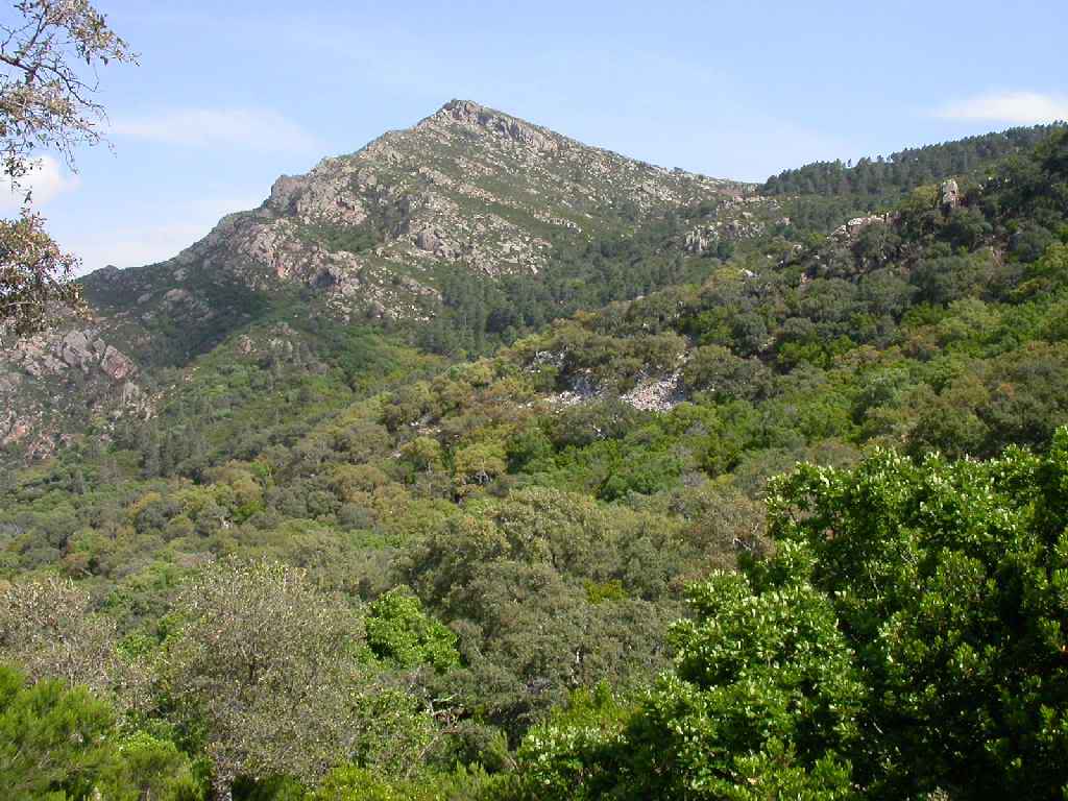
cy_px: 400
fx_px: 1172
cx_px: 534
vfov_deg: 37.7
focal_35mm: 38
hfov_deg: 49.0
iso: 100
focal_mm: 7.85
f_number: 7.5
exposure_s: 1/206
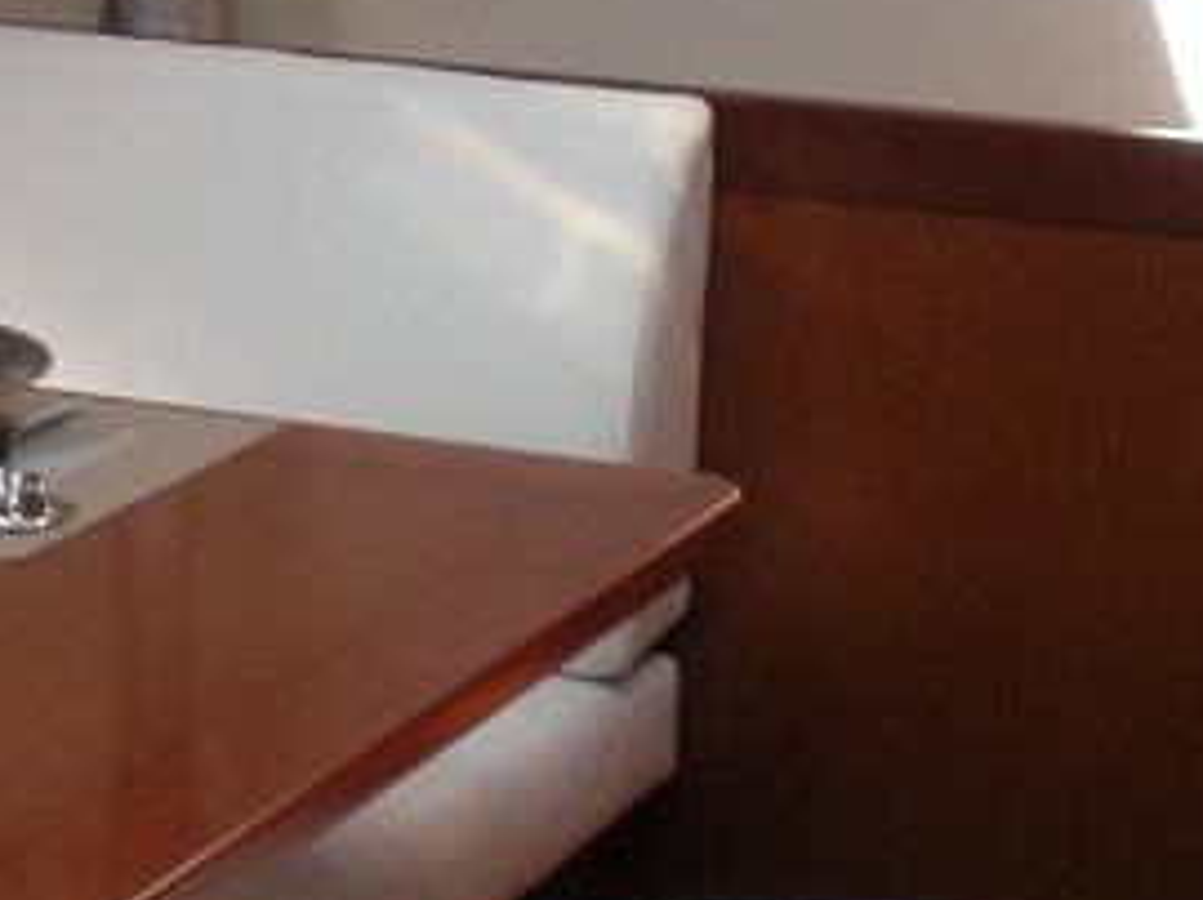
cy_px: 87
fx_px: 4931
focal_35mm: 142
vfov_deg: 10.4
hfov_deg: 13.3
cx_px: -492
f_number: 3.5
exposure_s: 1/65
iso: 104
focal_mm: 6.3
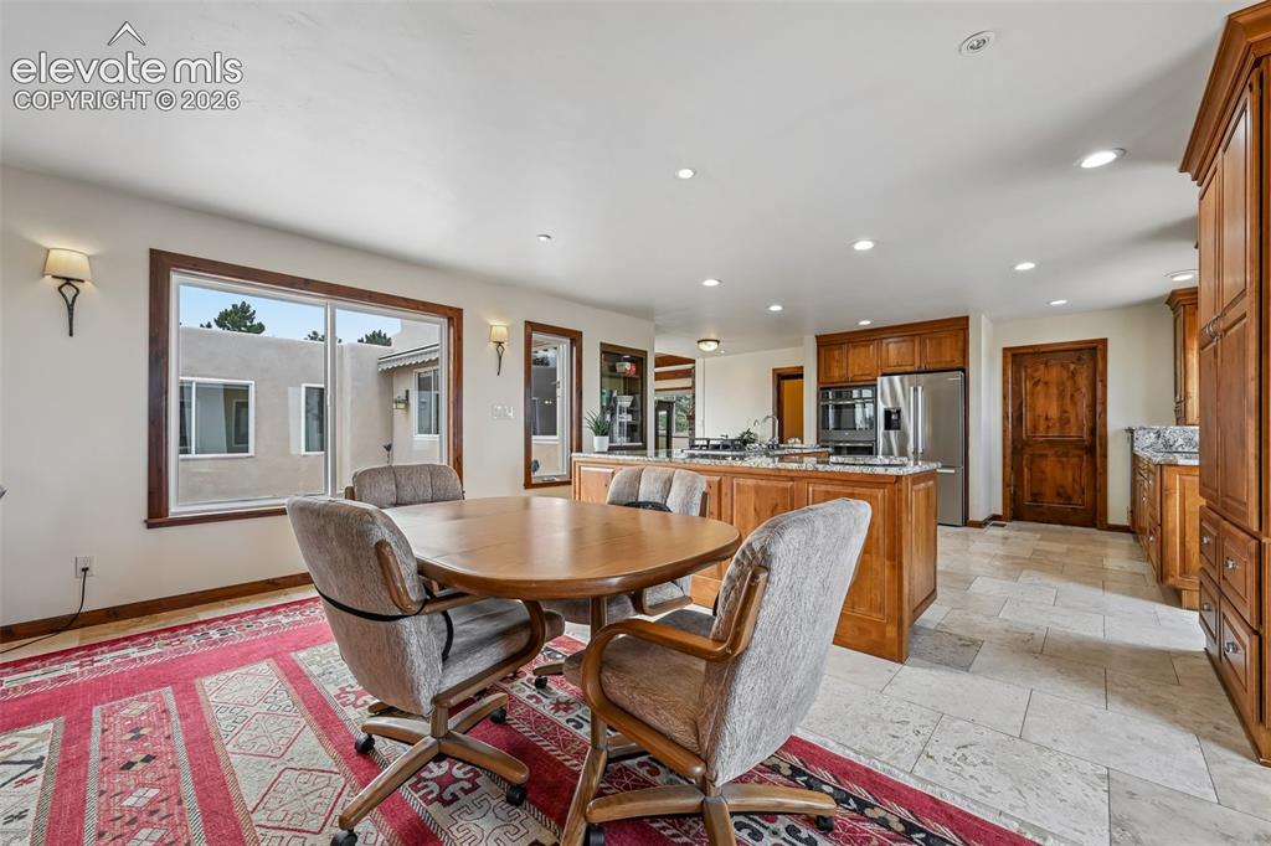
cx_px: 636
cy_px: 423
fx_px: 494
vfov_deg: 81.2
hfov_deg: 104.3
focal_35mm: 14
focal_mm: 14
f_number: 10
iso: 100
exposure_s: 1/15
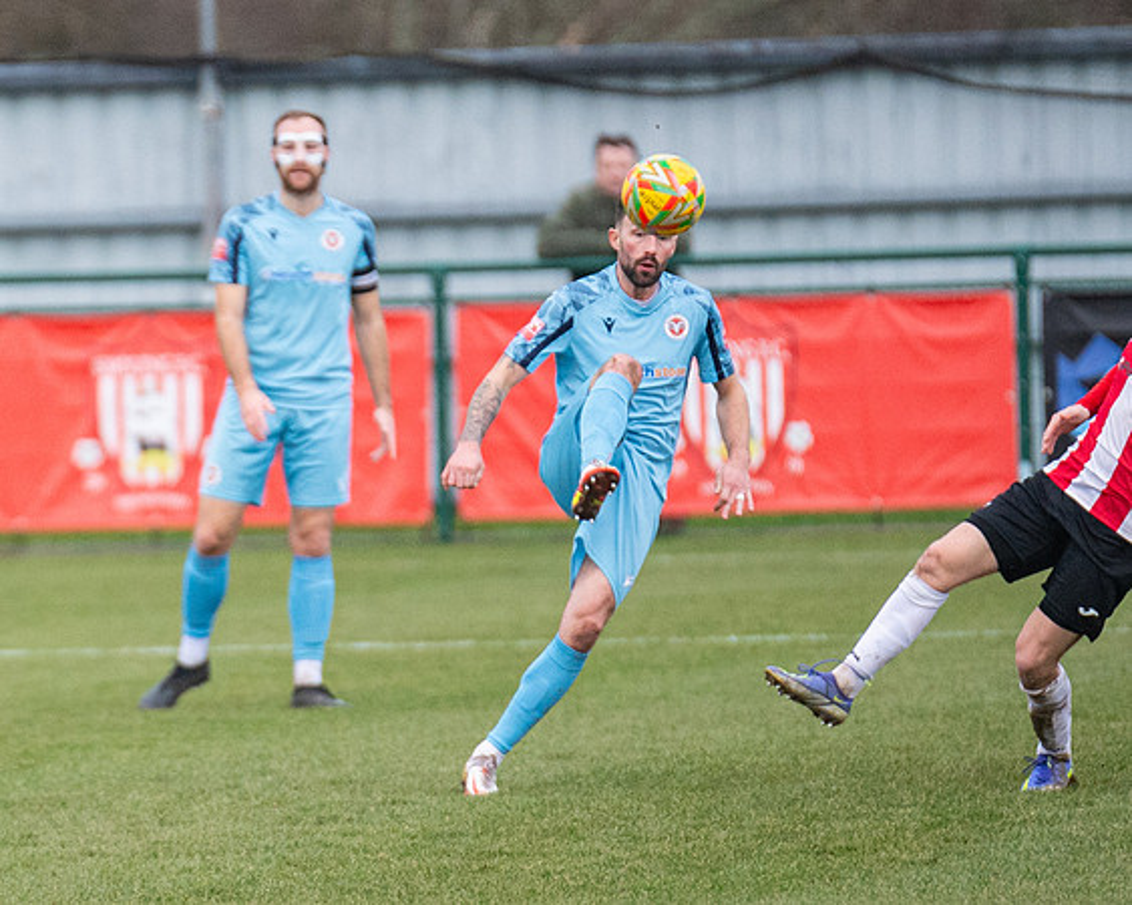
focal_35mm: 771
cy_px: 497
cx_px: 110
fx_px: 25820
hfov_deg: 2.5
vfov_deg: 2.0
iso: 2000
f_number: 2.8
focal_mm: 300
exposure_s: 1/1600
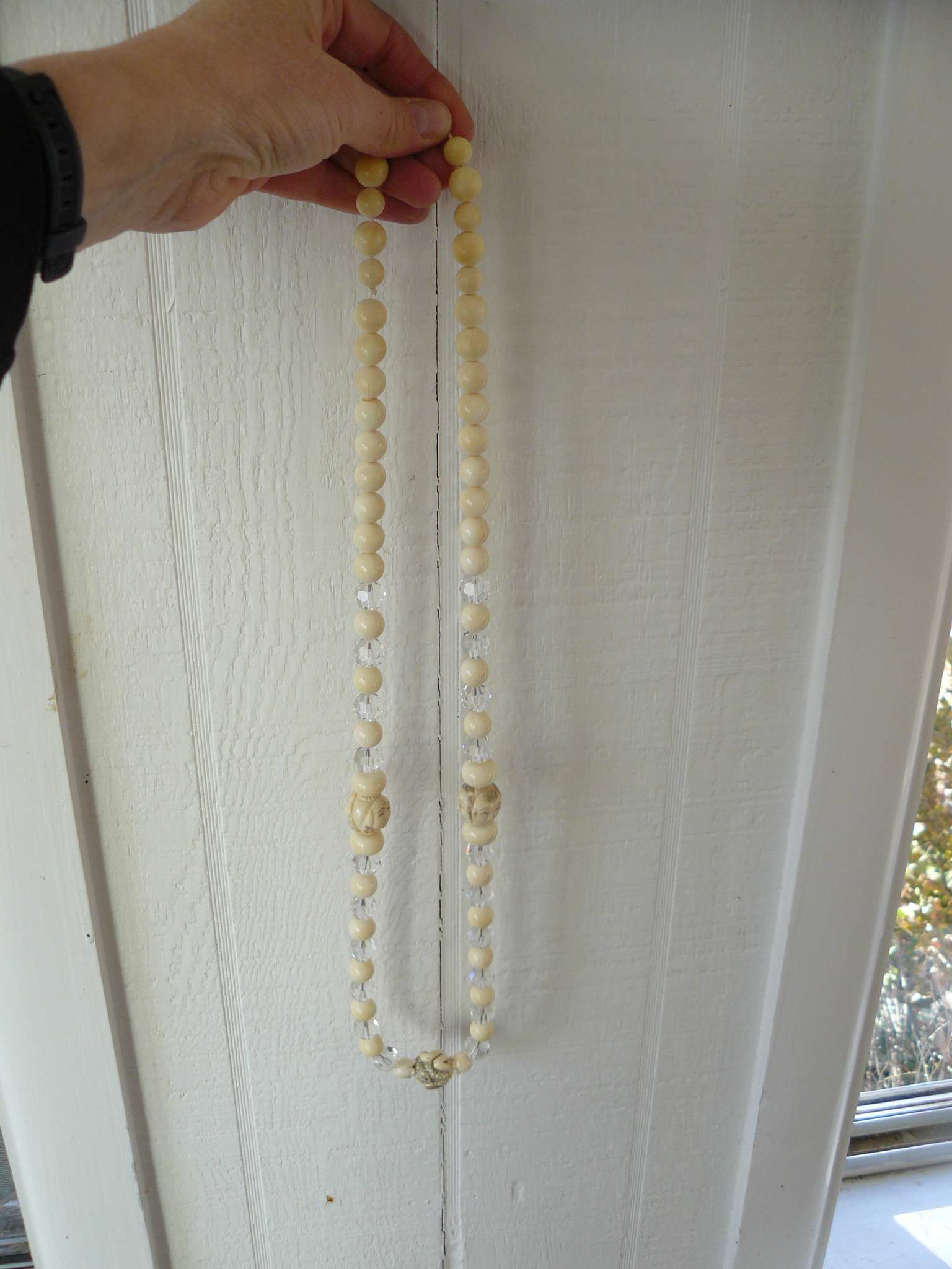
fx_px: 1320
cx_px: 476
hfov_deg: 39.7
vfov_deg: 51.4
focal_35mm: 36
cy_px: 634
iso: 100
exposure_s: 1/60
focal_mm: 6
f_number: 2.8
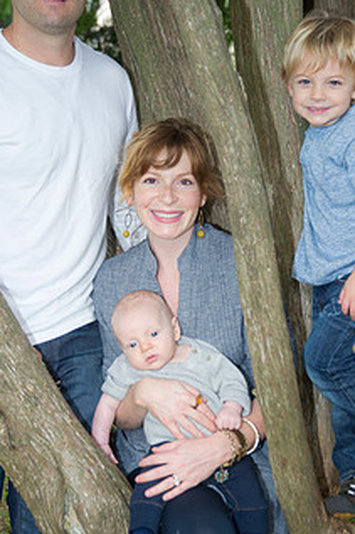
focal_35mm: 71
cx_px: 193
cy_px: 249
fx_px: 1051
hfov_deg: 19.2
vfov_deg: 28.5
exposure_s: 1/250
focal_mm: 50
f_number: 4.5
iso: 320
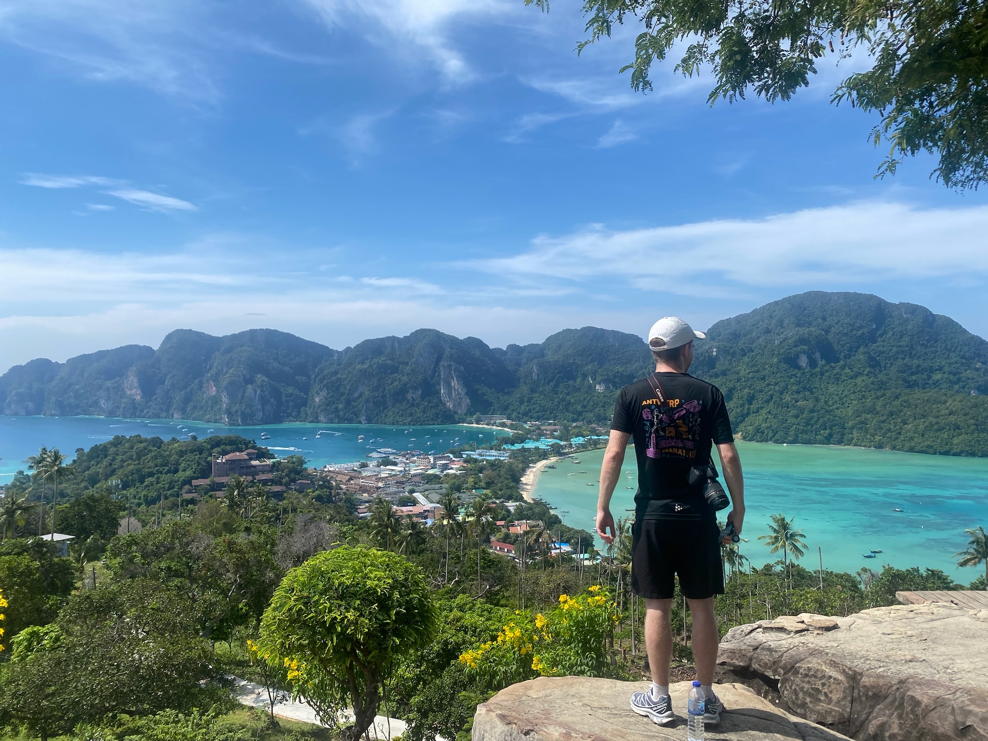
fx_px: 742
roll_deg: +0.7
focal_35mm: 26
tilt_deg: +0.7
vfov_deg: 53.1
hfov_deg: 67.3
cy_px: 370
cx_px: 494
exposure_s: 1/3300
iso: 32
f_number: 1.8
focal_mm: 4.25
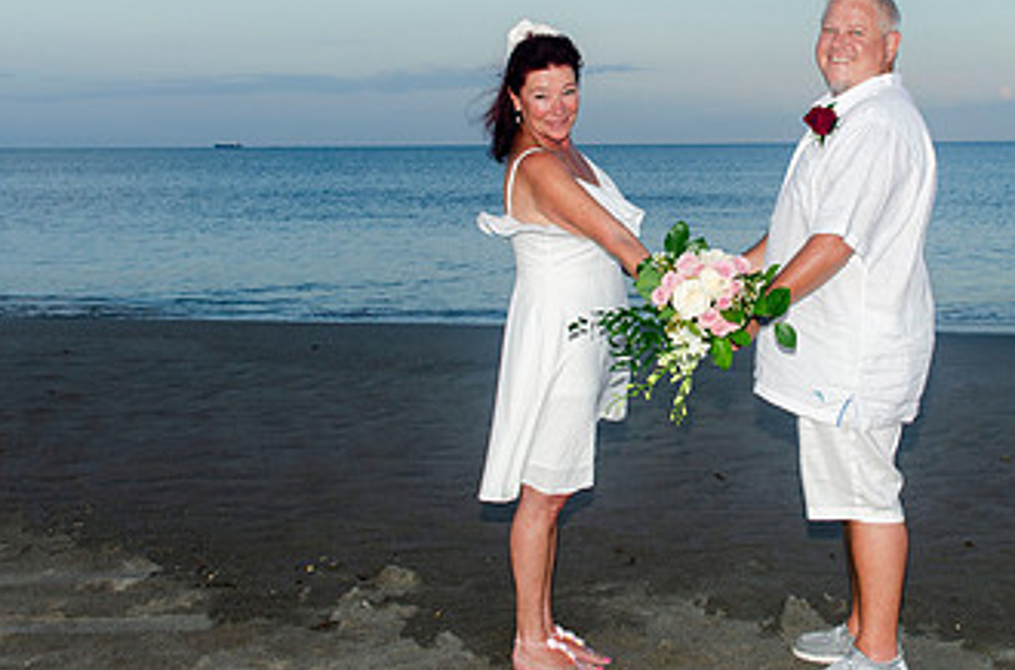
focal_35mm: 58
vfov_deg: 23.2
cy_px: 234
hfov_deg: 34.0
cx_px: 735
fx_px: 1631
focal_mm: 22
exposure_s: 1/250
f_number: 5
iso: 200
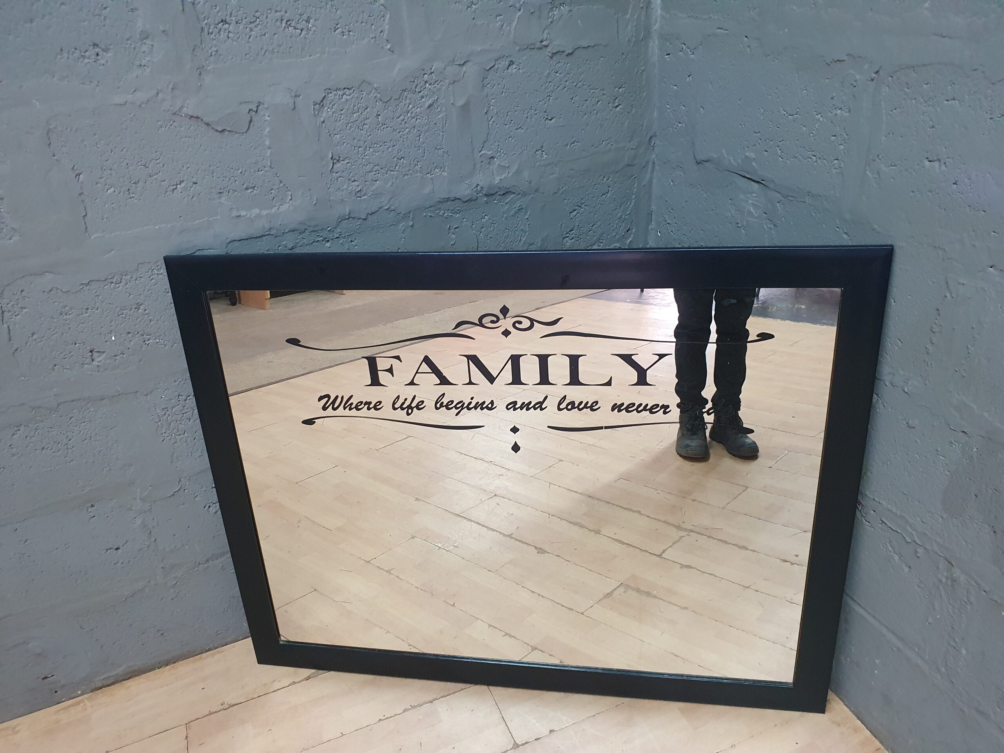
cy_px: 376
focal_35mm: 26
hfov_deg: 67.3
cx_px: 502
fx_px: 754
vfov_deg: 53.1
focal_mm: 4.32
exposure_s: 1/50
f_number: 2.4
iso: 500
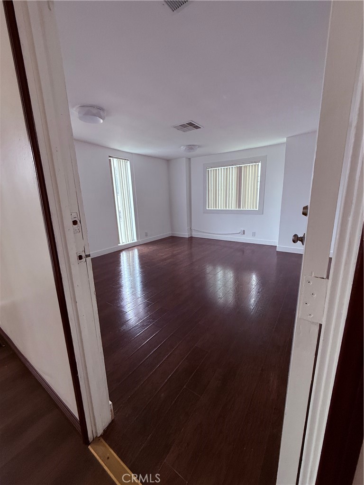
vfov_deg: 102.1
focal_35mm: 14
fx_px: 196
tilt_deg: -12.4
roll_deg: +1.8
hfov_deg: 85.7
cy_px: 242
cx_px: 182
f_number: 2.2
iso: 250
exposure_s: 1/120
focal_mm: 2.22
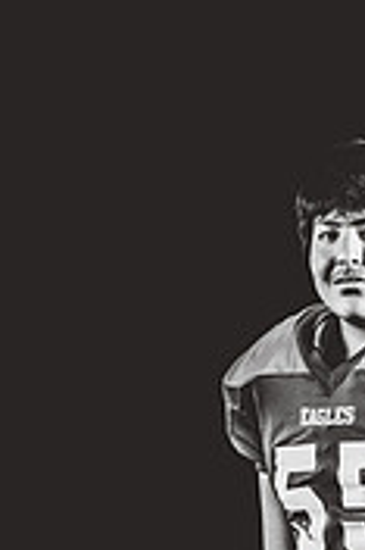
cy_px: 700
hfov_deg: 5.6
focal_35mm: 243
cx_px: 452
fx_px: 3703
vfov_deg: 8.4
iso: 200
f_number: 4
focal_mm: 95
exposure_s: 1/160
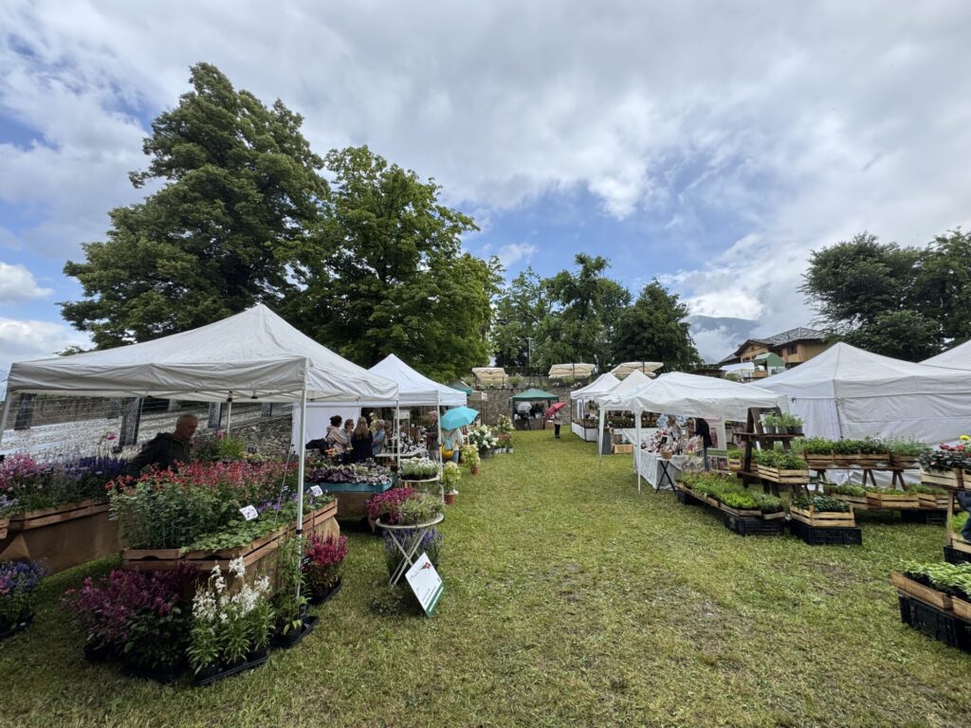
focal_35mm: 14
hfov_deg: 102.1
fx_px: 393
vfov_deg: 85.7
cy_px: 364
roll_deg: +1.0
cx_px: 486
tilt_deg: +11.2
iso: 50
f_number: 2.2
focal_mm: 2.22
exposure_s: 1/669
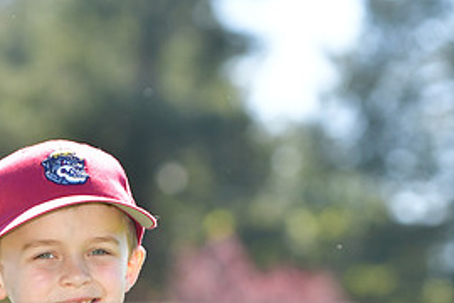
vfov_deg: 3.5
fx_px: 4880
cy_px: 324
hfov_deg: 5.3
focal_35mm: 387
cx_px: 34
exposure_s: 1/1000
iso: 400
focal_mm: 120
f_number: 4.5
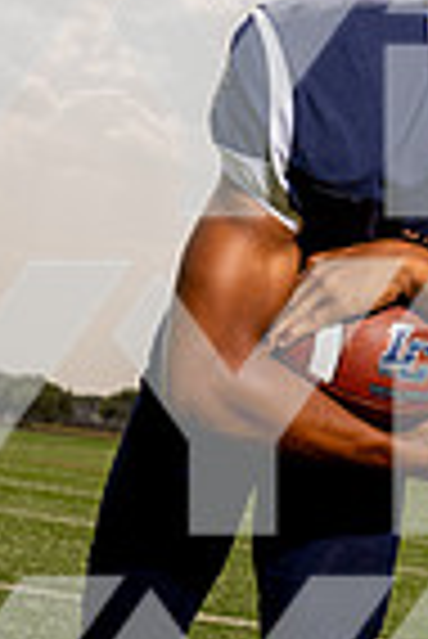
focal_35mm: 76
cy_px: 400
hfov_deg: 17.8
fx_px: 1352
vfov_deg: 26.5
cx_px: 342
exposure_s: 1/800
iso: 100
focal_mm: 24
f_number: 4.5
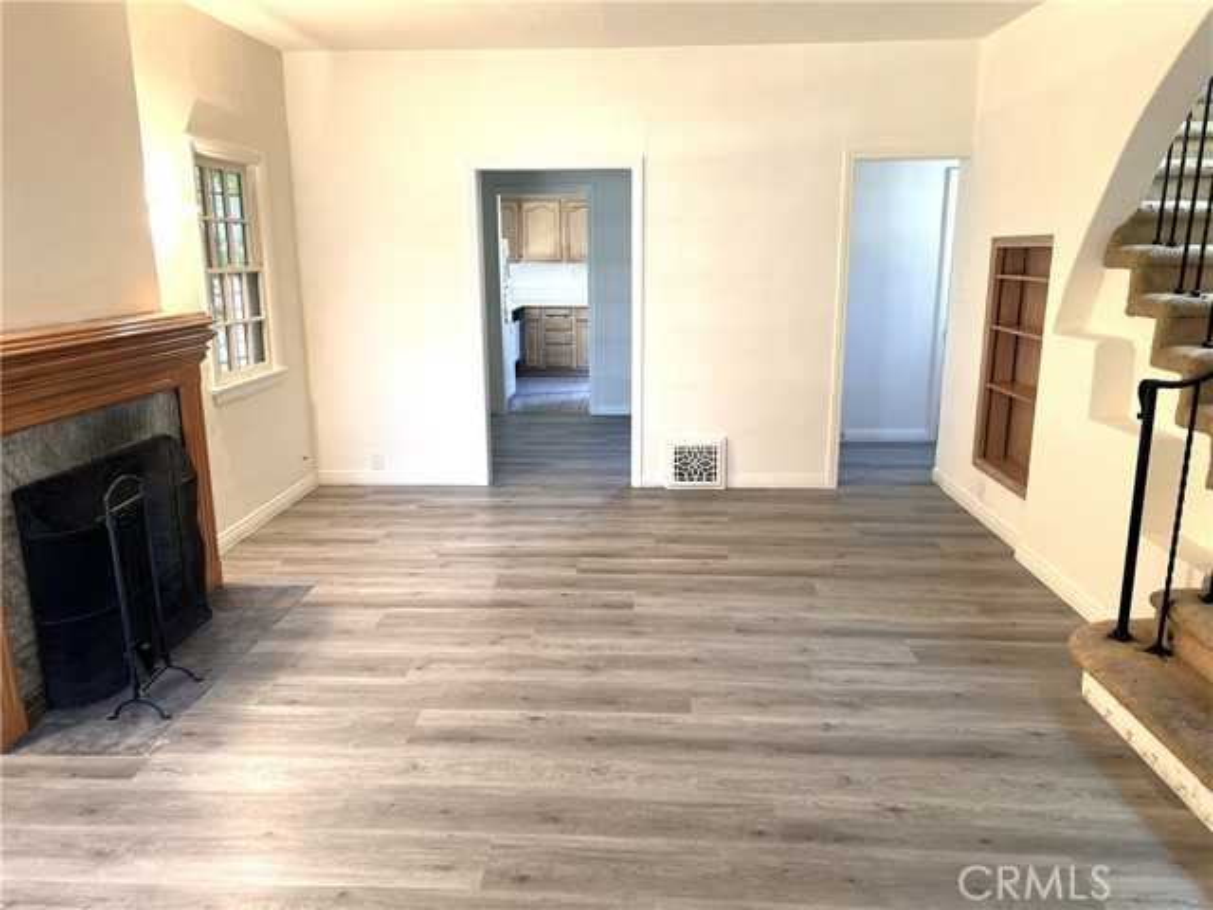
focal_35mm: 26
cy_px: 455
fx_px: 911
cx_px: 606
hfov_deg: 67.3
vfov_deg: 53.1
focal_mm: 5.7
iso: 80
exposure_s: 1/60
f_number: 1.5
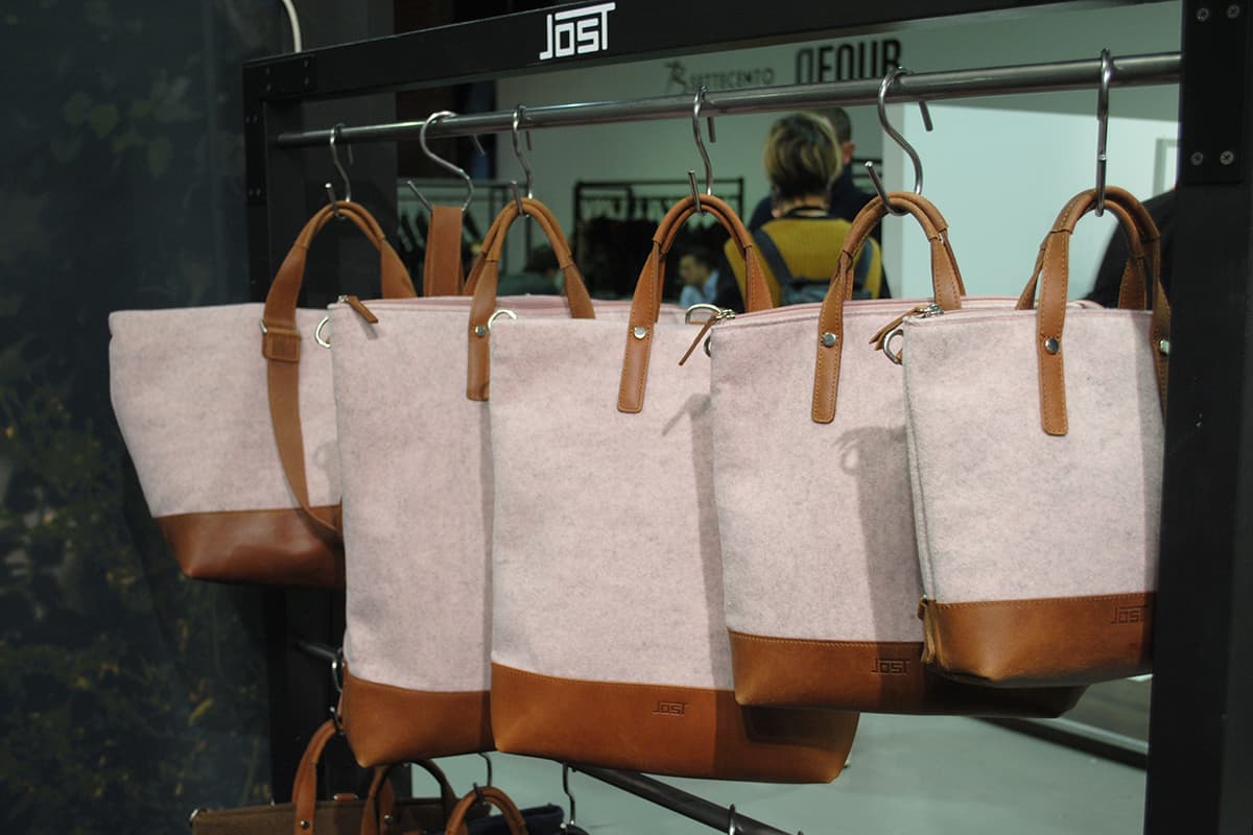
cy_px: 418
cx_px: 626
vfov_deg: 34.2
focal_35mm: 39
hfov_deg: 49.6
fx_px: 1357
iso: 400
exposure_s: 1/80
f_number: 4.2
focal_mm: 26
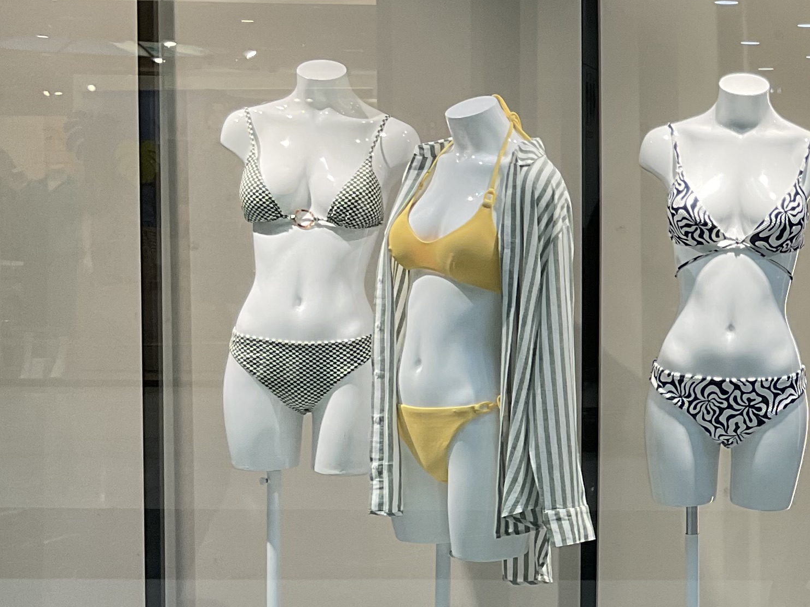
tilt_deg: -4.0
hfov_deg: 23.3
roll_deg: -0.4
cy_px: 334
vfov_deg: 18.7
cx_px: 875
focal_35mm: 79
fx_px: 1849
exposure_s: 1/120
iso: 40
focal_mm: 3
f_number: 1.8
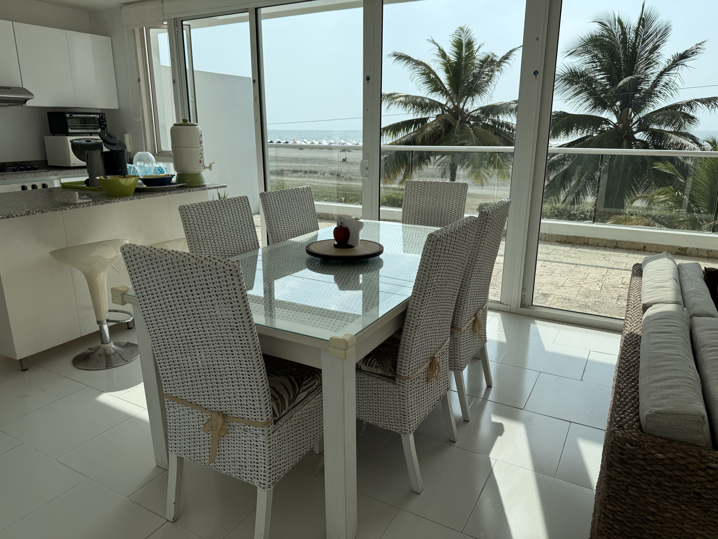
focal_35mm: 24
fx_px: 498
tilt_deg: -14.6
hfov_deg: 71.6
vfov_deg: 56.8
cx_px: 359
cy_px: 270
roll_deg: -0.5
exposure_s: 1/5319
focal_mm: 6.76
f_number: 1.78
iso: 80
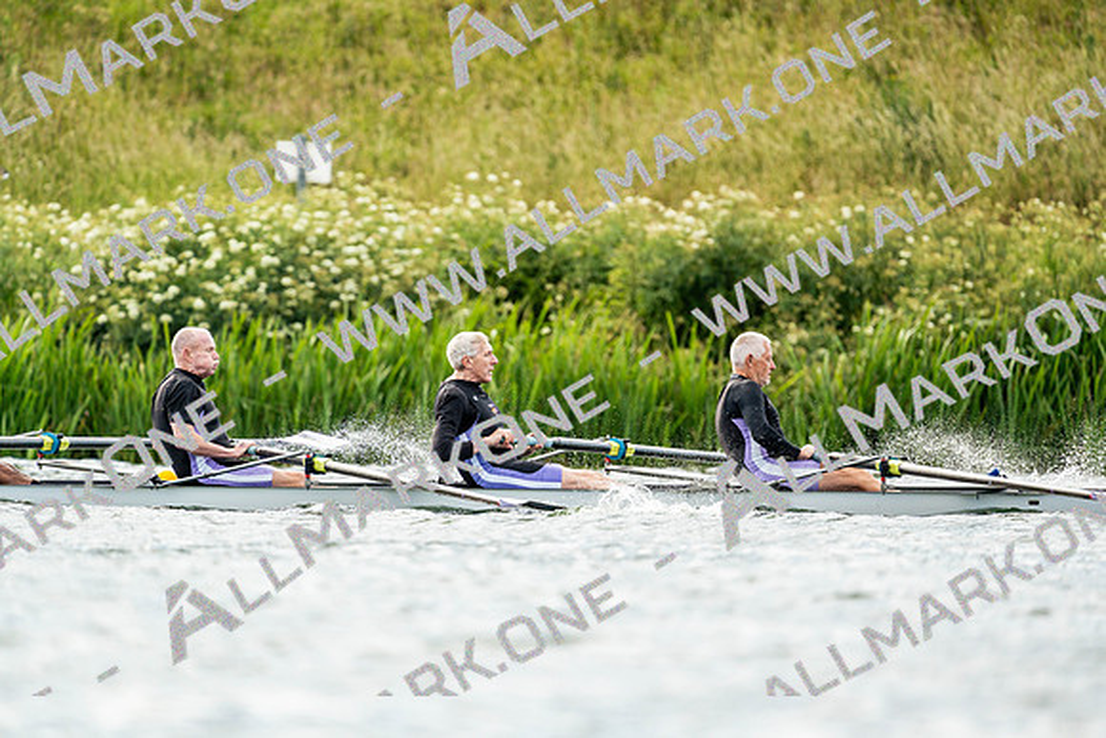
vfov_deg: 2.3
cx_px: 553
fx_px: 18437
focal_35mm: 600
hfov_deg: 3.4
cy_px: 369
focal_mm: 600
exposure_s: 1/2000
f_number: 6.3
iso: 800
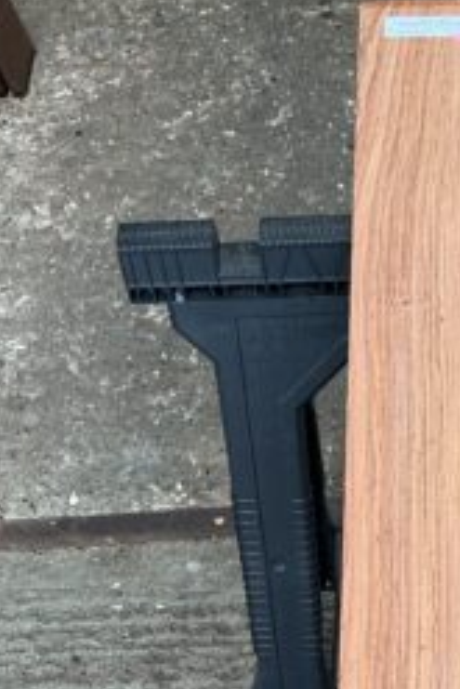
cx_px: 443
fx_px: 1244
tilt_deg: -61.0
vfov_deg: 29.0
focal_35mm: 65
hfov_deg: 20.4
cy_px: 682
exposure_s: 1/100
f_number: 1.8
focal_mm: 3
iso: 50
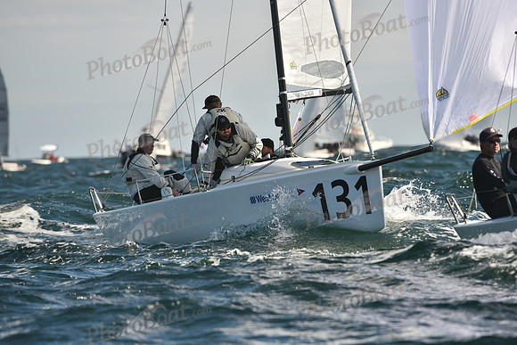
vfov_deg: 3.4
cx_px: 258
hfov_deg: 5.2
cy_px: 172
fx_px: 5746
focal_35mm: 400
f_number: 6.3
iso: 250
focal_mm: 400
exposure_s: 1/1250
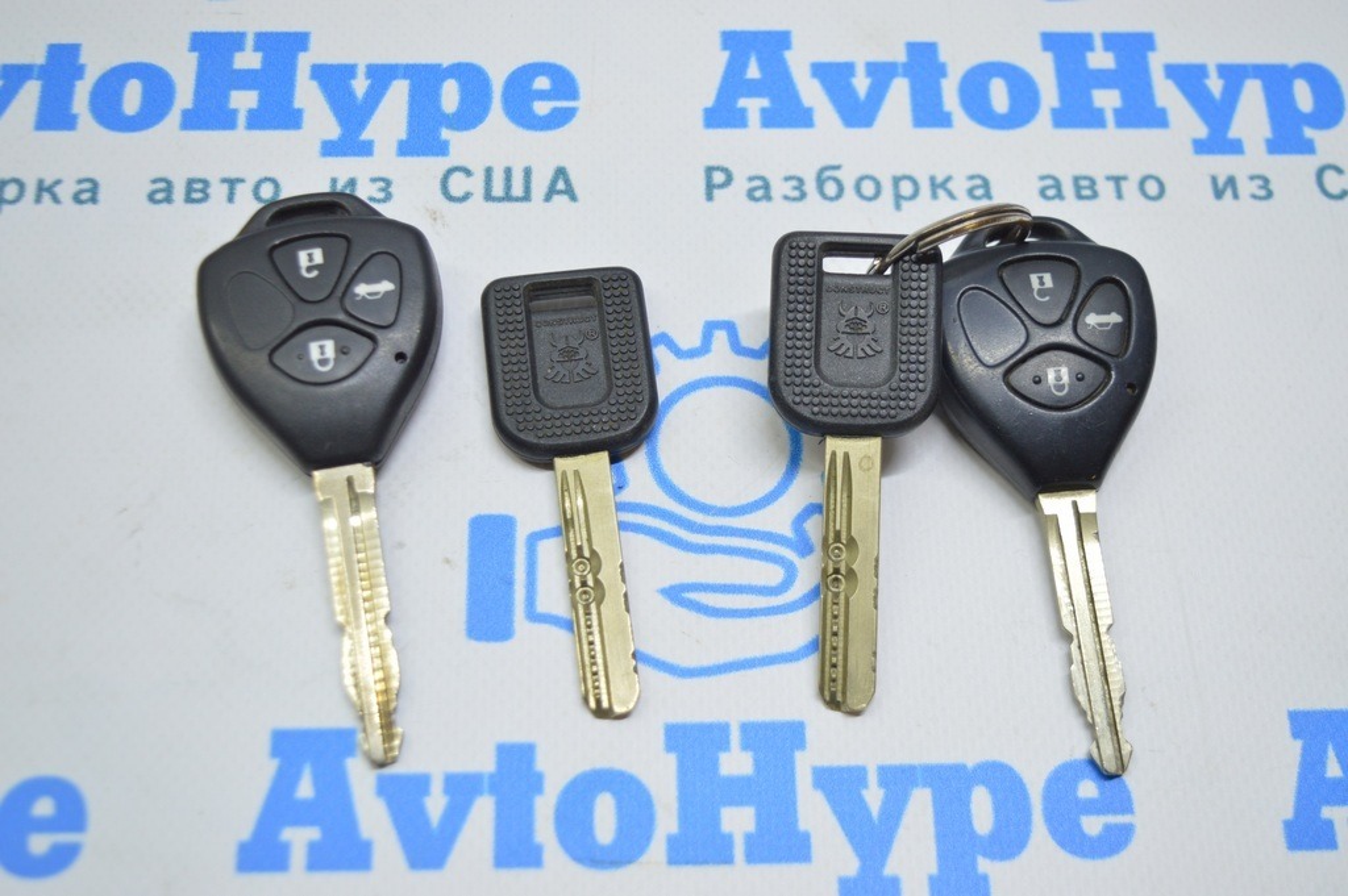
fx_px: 1684
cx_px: 674
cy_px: 448
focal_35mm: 45
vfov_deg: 29.8
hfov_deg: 43.6
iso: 400
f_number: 4.2
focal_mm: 30
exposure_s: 1/50
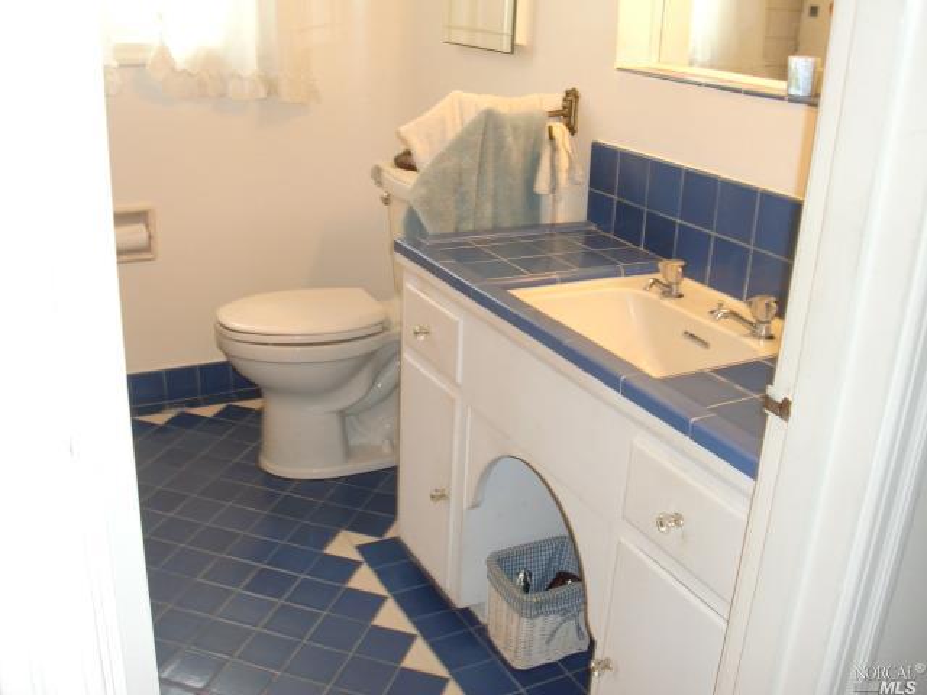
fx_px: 964
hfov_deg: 51.4
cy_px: 348
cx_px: 464
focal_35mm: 36
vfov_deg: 39.7
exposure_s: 1/60
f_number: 2.8
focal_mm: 6.3
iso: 200
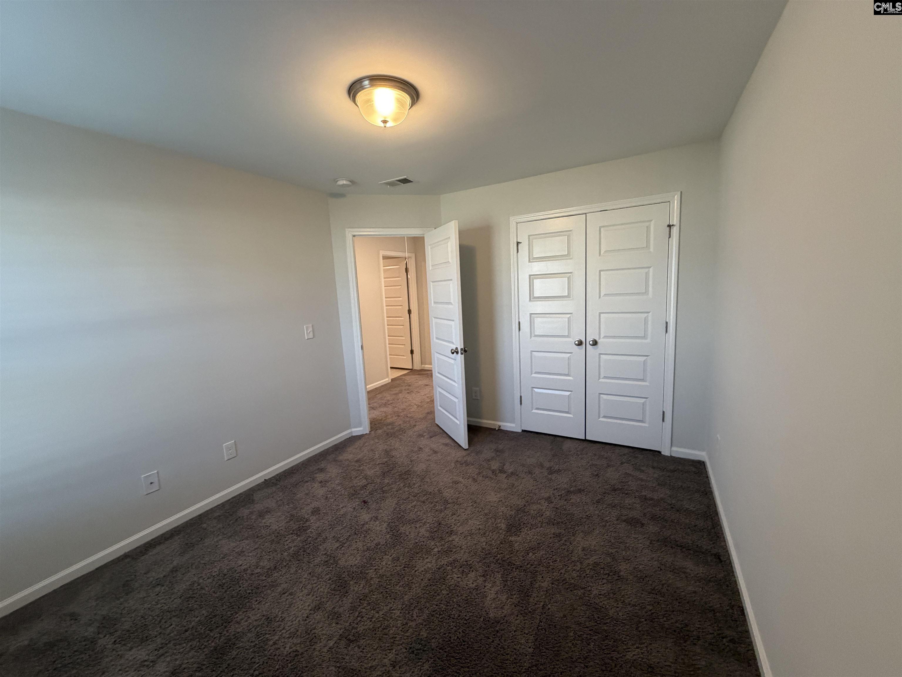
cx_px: 451
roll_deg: +3.3
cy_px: 338
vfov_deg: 85.7
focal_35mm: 14
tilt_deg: -6.0
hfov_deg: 102.1
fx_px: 365
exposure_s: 1/120
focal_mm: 2.22
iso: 320
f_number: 2.2
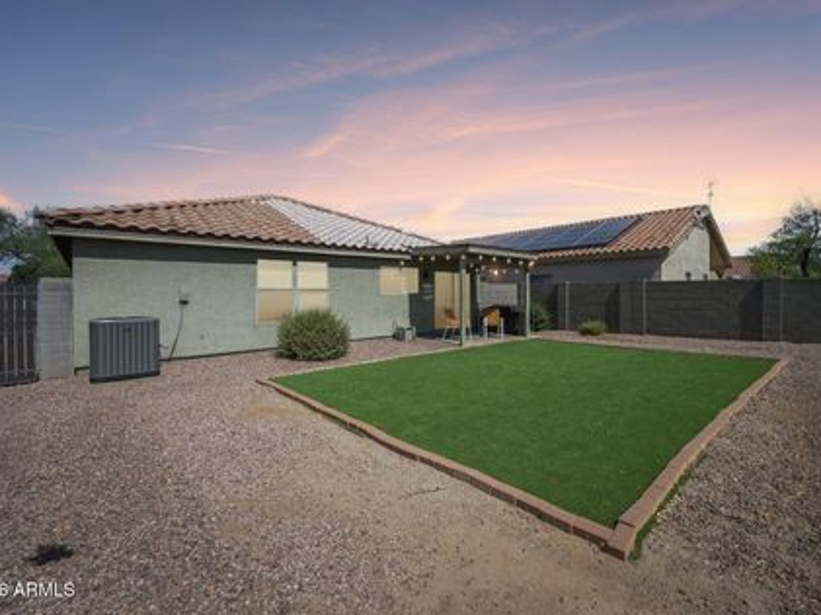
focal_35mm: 16
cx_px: 452
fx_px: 379
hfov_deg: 94.2
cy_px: 294
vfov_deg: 78.0
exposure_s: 1/2500
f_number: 8
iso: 640
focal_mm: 14
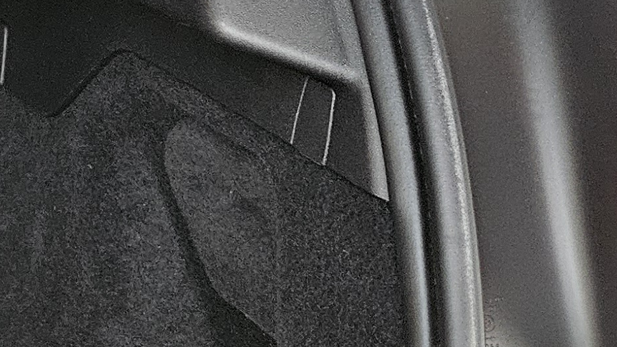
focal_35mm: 107
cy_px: 275
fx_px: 1751
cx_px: -618
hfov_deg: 15.8
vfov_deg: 11.3
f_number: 1.8
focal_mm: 5.4
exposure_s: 1/120
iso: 1000
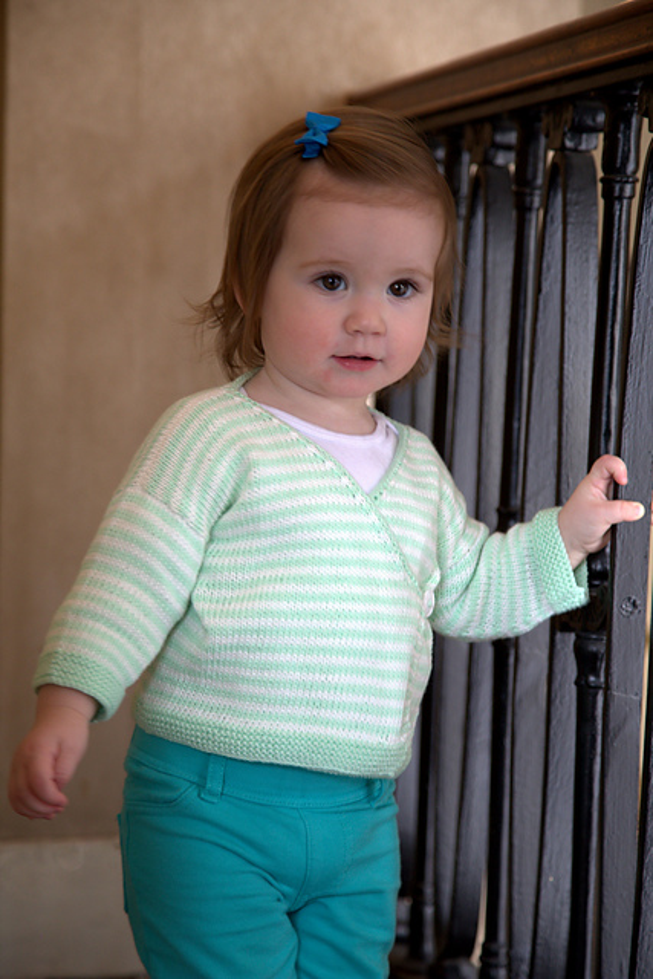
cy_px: 490
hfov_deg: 14.6
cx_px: 326
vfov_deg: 21.7
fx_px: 2556
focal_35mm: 94
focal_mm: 95
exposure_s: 1/60
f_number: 4.5
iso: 1250
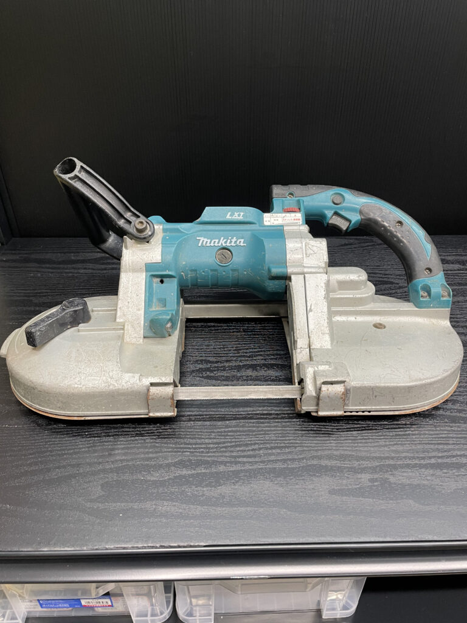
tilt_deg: -34.8
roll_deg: -0.6
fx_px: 468
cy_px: 312
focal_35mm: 26
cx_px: 234
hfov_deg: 53.1
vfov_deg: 67.3
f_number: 1.6
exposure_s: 1/50
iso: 100
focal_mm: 4.2
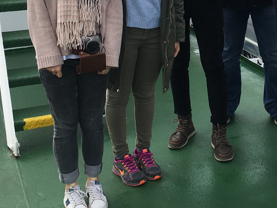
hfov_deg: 23.9
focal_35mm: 80
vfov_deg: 17.9
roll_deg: -0.1
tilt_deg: -9.7
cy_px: -11
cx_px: 232
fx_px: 640
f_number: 2.2
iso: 25
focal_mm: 4.15
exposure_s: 1/1148
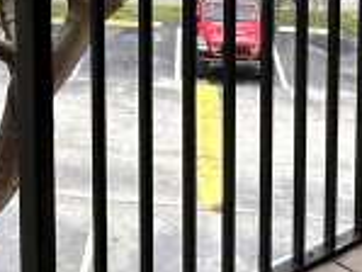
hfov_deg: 24.8
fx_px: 785
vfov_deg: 18.0
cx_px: 2
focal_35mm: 75
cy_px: -104
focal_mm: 2.22
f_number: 2.2
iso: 40
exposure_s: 1/124
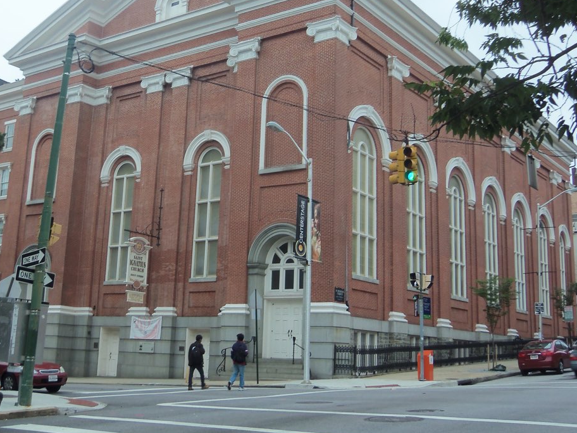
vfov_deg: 29.0
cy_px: 166
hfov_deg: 38.2
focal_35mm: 50
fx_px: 833
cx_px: 281
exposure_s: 1/60
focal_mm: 6.8
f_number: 4.3
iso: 64
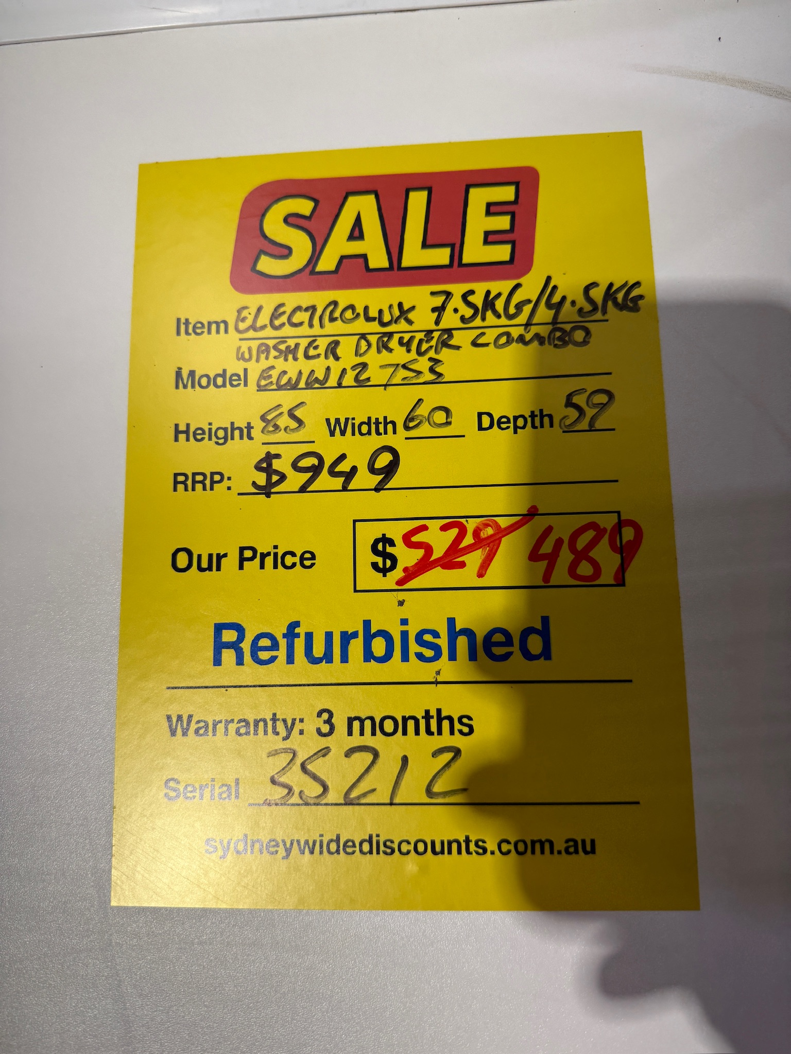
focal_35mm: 24
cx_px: 396
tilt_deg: -79.3
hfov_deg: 56.8
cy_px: 527
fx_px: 731
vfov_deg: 71.6
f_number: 1.78
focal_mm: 6.76
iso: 80
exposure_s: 1/100
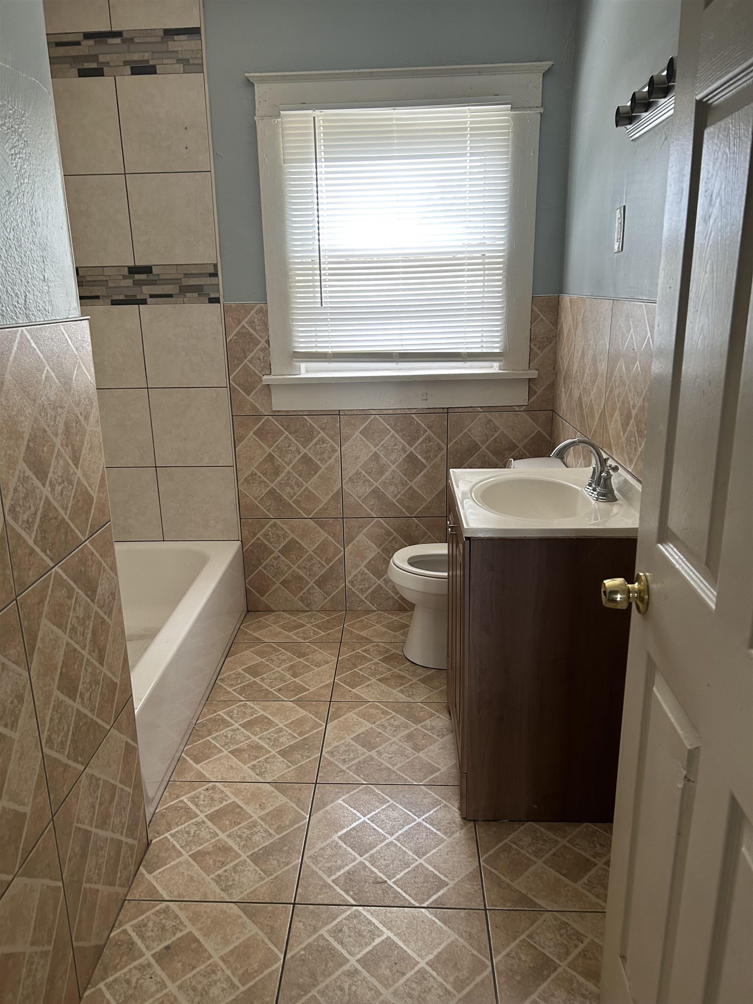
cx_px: 376
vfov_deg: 67.3
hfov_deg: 53.1
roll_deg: +0.4
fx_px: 754
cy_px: 502
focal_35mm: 26
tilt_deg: -14.7
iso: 125
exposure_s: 1/105
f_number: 1.5
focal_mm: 5.7
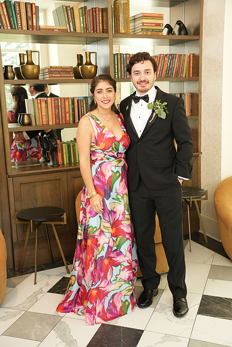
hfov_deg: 31.2
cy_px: 174
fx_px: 415
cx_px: 116
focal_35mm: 43
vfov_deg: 45.4
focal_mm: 43
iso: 1250
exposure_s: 1/250
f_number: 4
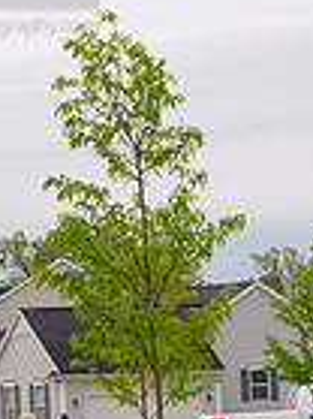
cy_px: 345
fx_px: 3393
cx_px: 436
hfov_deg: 5.2
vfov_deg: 7.0
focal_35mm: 281
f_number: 10
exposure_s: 1/1250
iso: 4000
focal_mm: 70
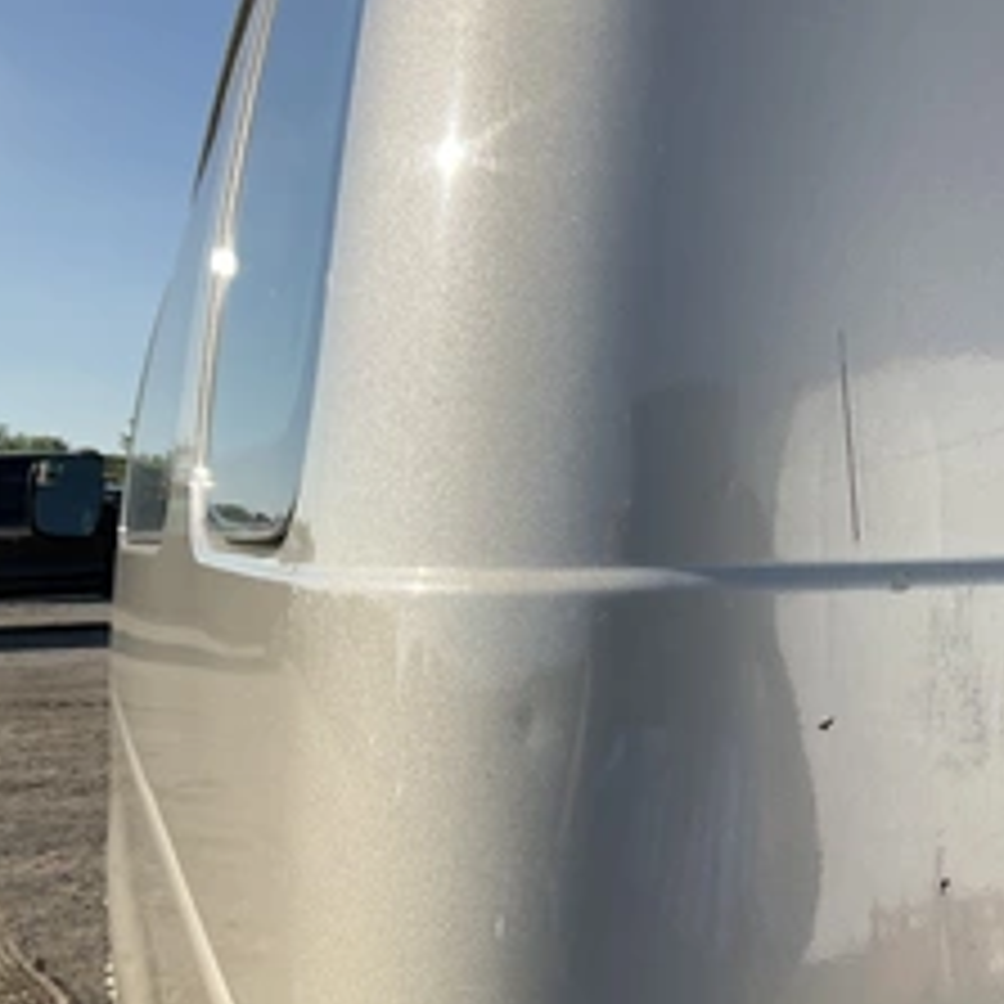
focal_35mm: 46
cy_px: 671
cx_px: 828
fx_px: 1509
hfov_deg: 35.4
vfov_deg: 36.4
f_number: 1.8
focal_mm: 3
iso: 25
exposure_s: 1/1144
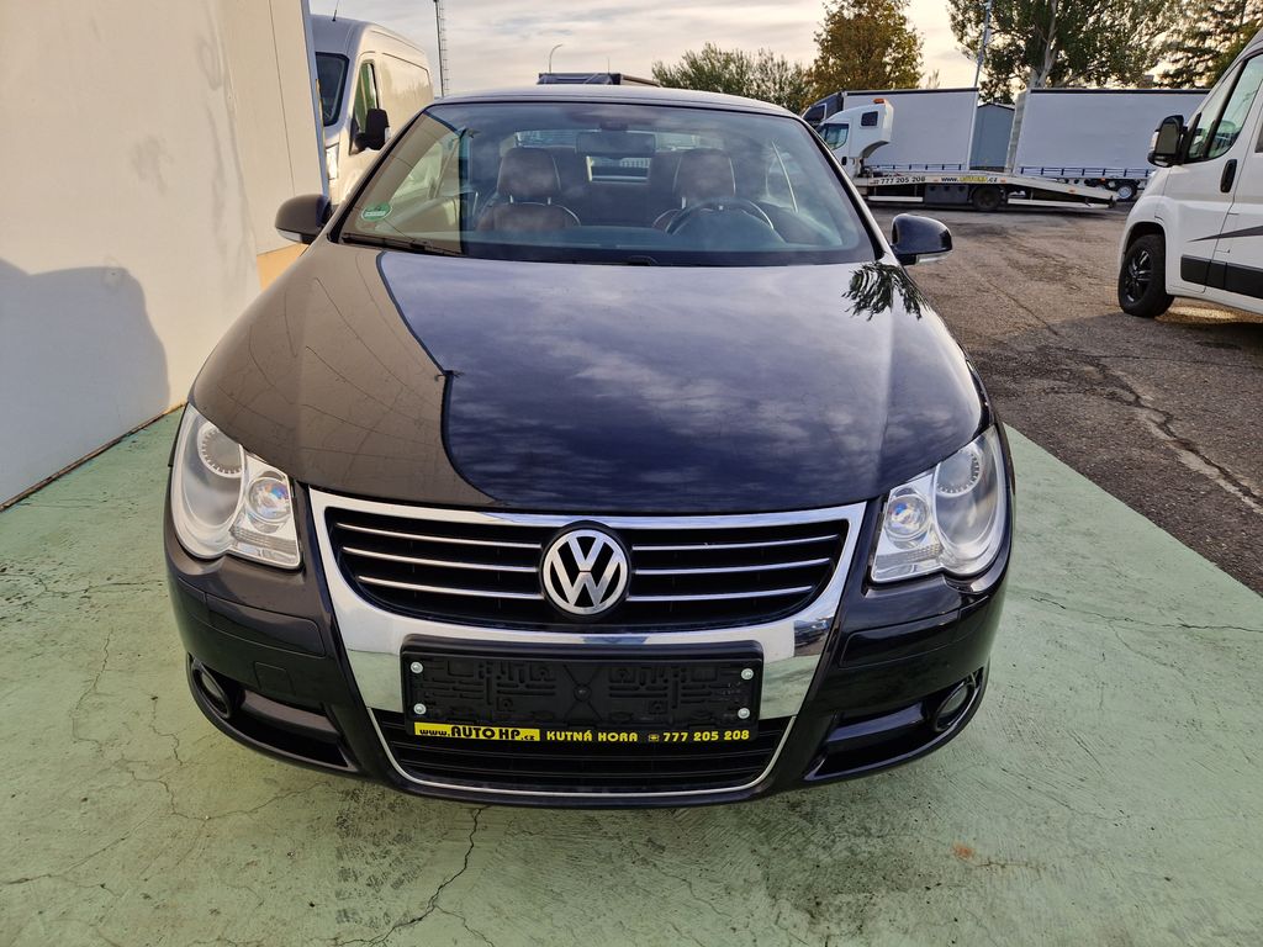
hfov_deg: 73.9
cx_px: 632
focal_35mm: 23
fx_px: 839
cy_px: 474
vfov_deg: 58.9
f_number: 1.8
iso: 50
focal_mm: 5.4
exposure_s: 1/422
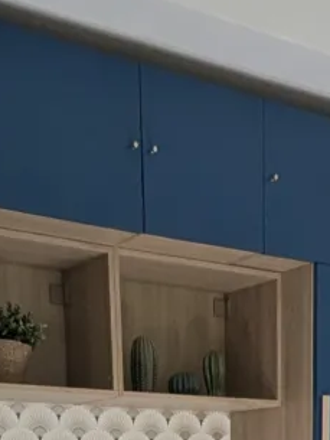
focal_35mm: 68
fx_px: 864
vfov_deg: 21.8
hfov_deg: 21.4
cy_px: 723
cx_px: 258
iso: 49
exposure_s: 1/99.7
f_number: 2.2
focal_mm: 1.95
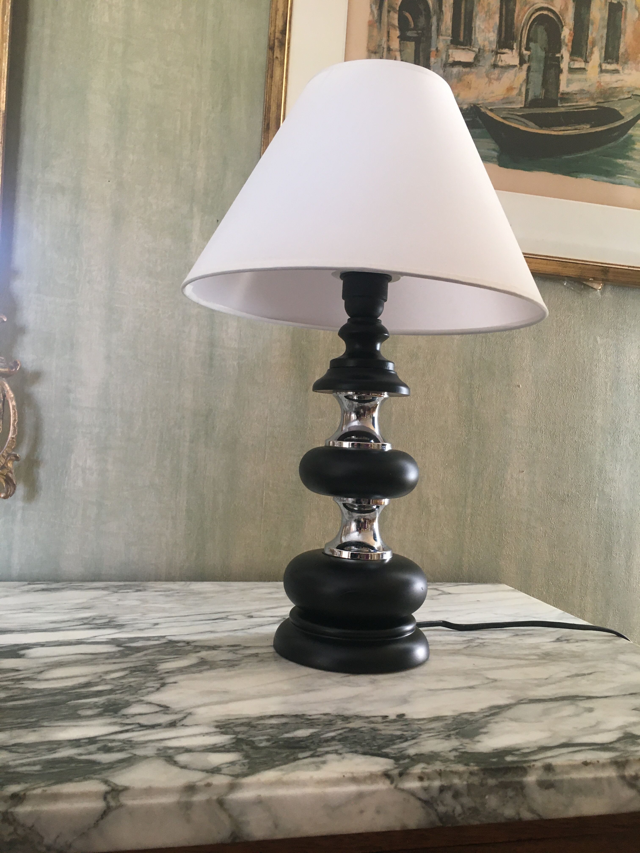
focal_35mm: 29
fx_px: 715
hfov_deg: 48.2
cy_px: 426
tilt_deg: -0.2
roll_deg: -4.3
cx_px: 320
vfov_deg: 61.7
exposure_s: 1/33
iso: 125
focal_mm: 4.15
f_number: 2.2
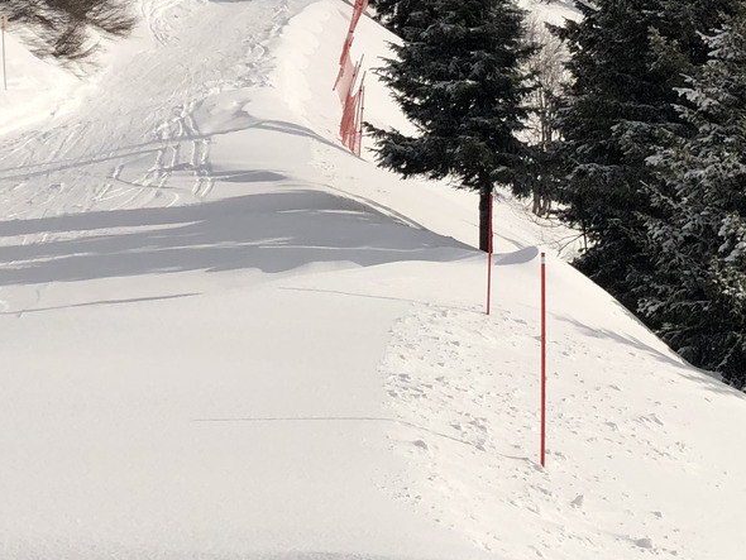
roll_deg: +3.3
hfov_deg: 13.5
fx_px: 3040
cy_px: 66
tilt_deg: +3.1
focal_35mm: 141
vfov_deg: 10.5
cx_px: 989
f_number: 2.4
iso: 16
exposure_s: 1/4425
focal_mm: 6
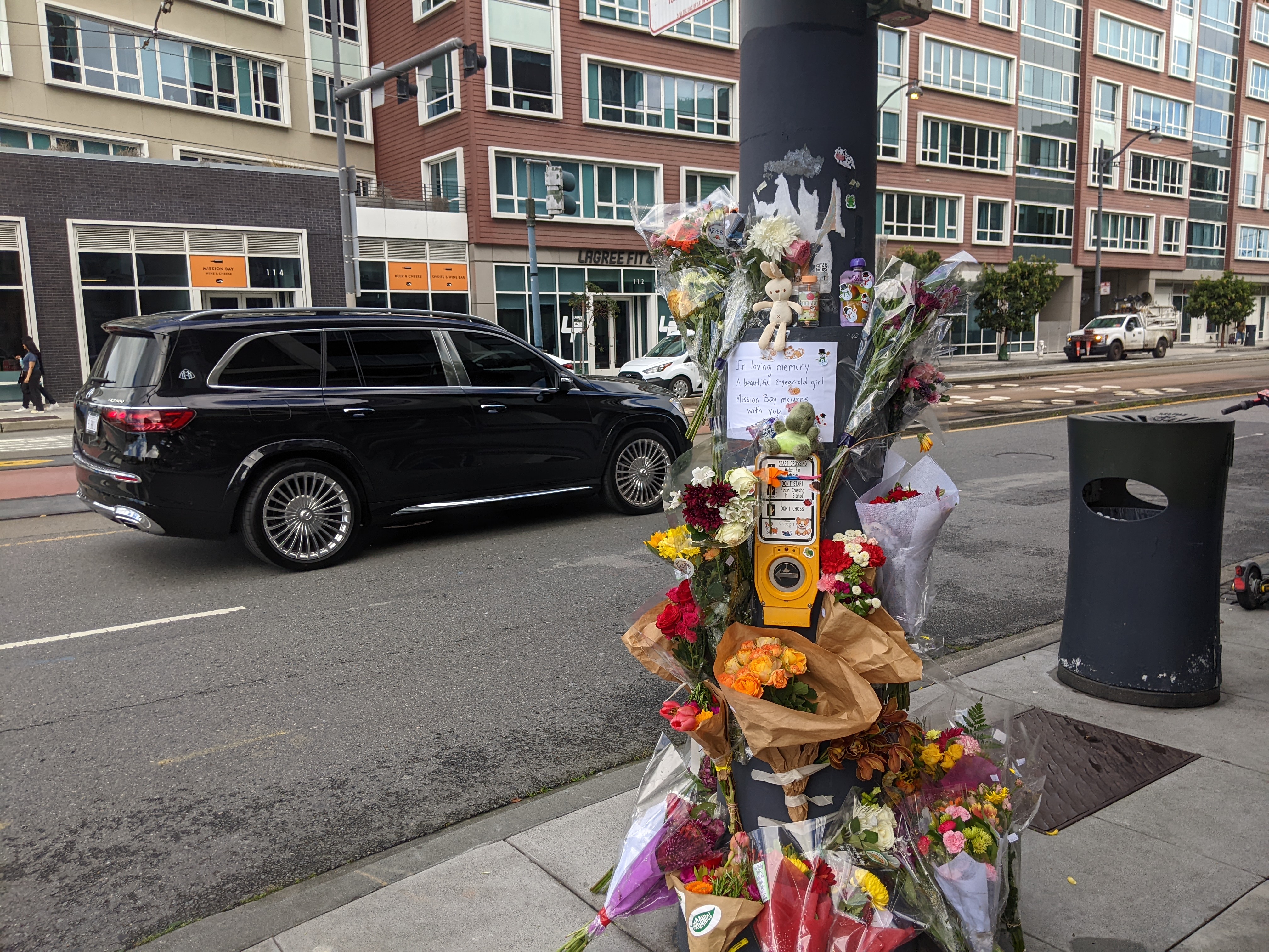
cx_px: 634
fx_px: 990
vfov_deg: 51.4
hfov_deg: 65.3
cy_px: 476
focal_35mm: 27
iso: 50
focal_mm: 4.44
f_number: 1.8
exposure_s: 1/1067
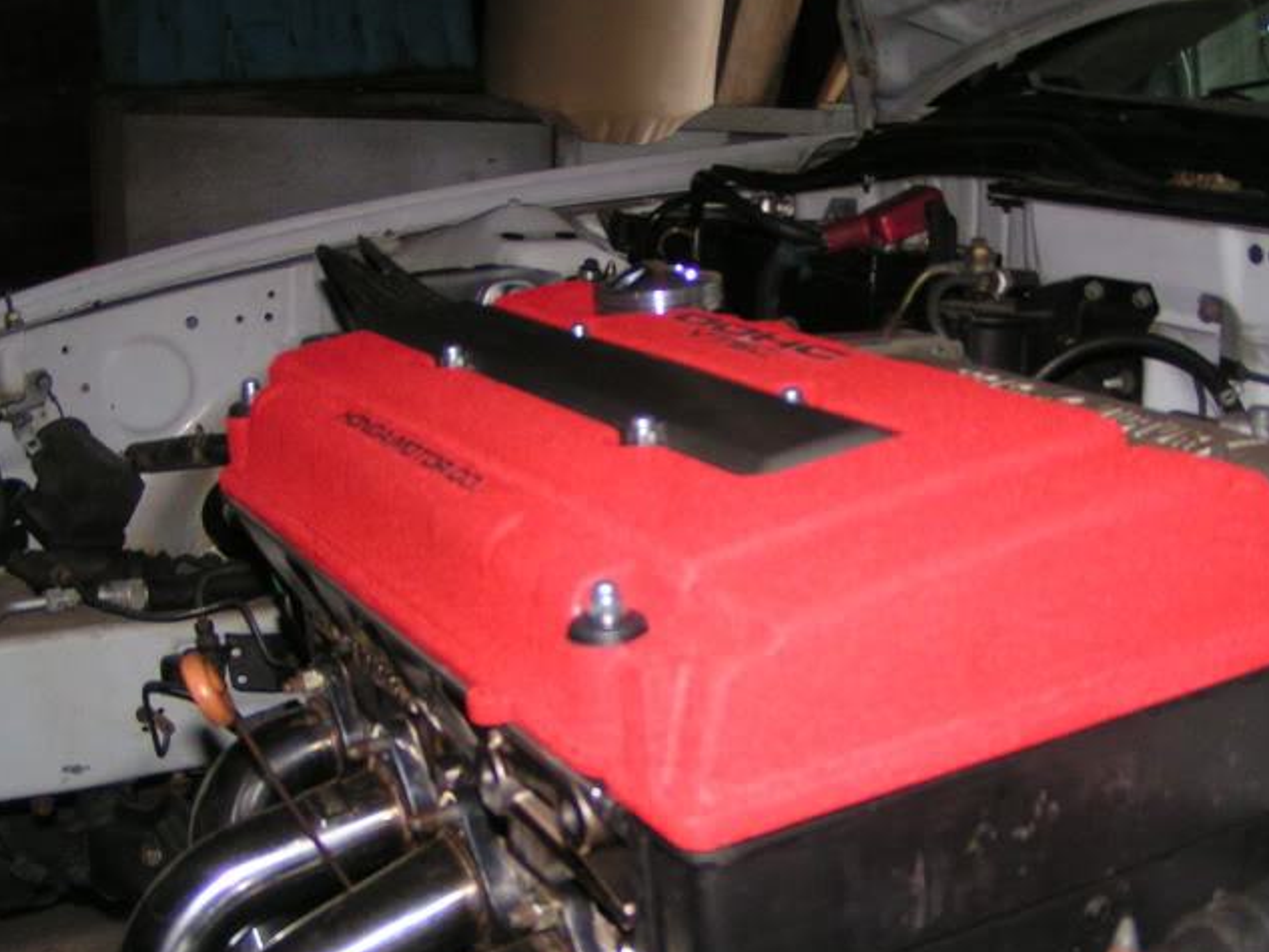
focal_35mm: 48
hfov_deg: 39.6
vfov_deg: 30.2
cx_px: 732
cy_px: 583
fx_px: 1760
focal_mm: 5.8
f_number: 2.8
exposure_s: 1/40
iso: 200
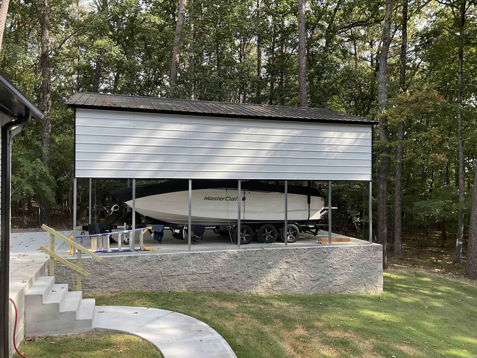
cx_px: 238
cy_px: 179
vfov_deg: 48.2
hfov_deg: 61.7
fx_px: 400
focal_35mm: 29
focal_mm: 3
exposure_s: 1/295
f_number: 1.8
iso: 16
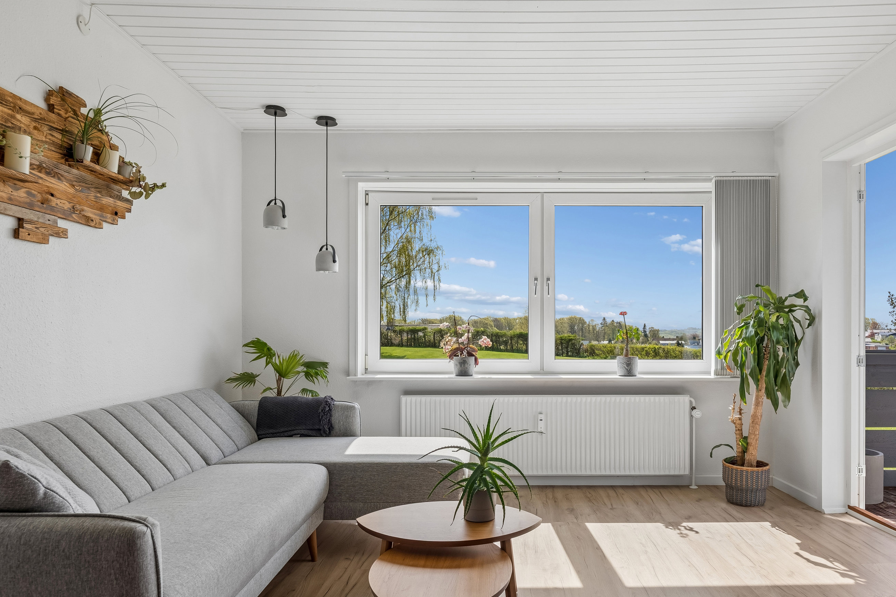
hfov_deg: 75.8
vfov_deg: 55.0
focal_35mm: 23
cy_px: 335
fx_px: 572
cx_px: 500
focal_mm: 20
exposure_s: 1/250
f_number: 8
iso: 200
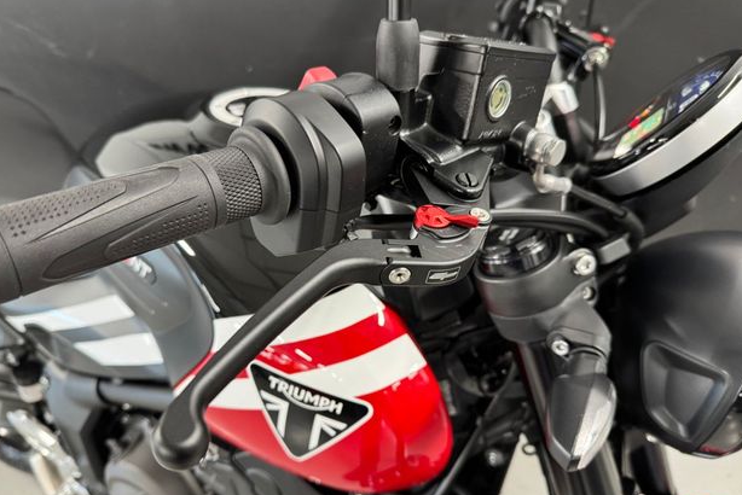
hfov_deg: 69.4
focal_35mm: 26
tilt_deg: -45.4
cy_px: 278
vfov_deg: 49.5
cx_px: 361
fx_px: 536
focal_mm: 6.76
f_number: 1.78
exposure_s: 1/50
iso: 320
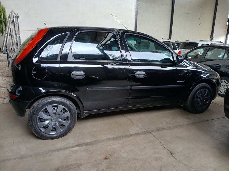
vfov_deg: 53.1
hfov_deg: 67.3
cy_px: 86
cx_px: 114
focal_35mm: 26
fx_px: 172
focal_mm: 3.98
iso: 64
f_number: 1.8
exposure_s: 1/60
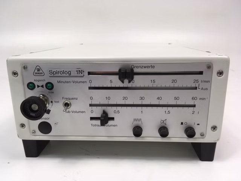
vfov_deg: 48.2
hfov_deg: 61.7
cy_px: 90
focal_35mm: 29
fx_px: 202
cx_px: 120
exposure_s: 1/50
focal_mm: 4.15
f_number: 2.2
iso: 32
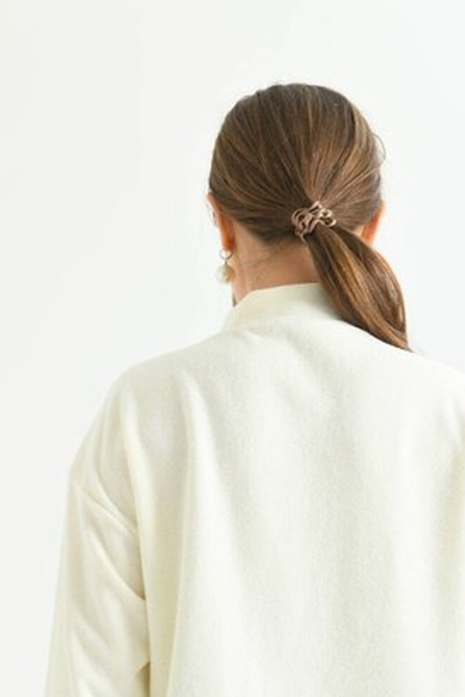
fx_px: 1703
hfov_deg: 15.5
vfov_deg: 22.5
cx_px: 315
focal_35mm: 88
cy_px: 631
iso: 160
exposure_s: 1/125
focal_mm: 48
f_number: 5.6
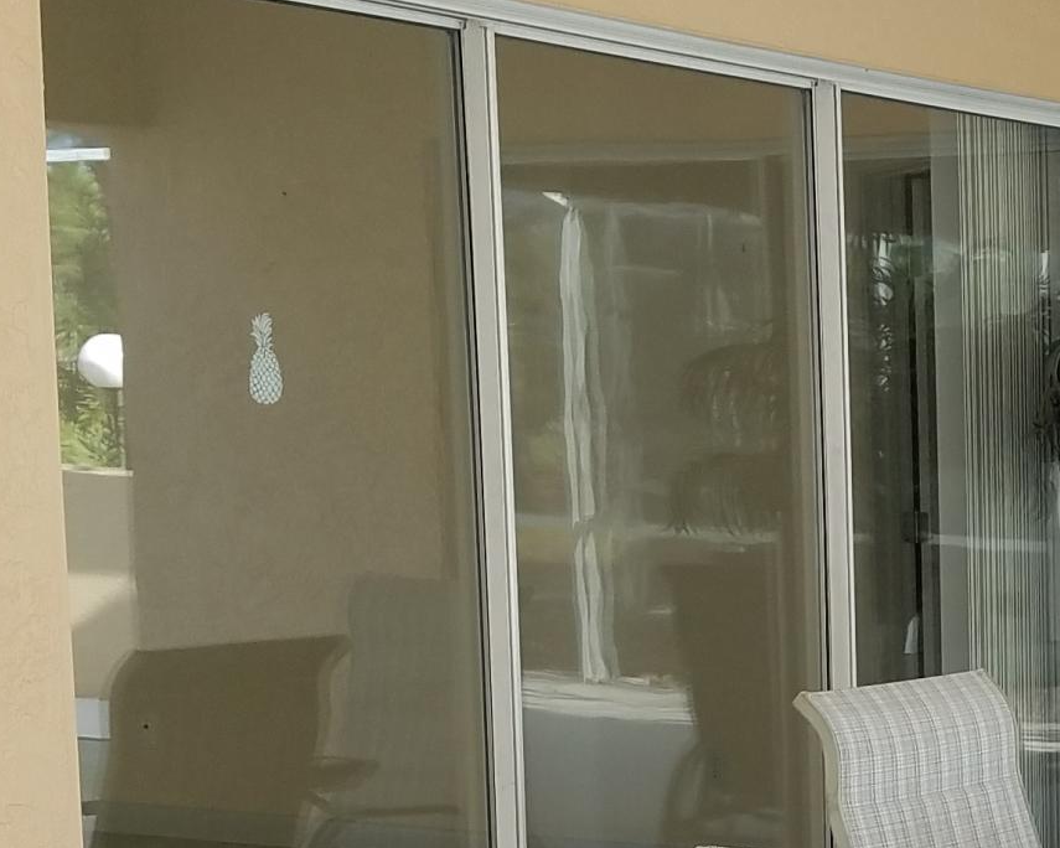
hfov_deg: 20.4
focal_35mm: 89
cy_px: 757
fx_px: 2792
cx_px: 1194
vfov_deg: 17.0
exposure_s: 1/175
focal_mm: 4.2
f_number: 1.7
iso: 50
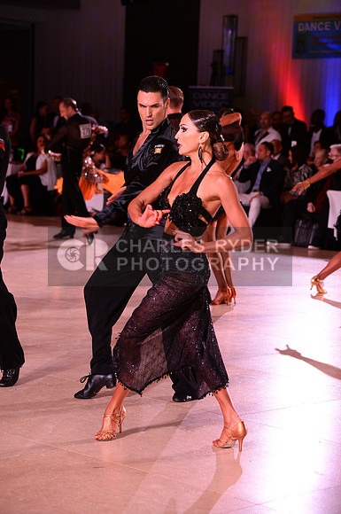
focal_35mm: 105
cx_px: 170
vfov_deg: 19.5
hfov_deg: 13.0
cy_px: 257
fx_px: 1496
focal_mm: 105
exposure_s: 1/250
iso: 2500
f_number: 5.6
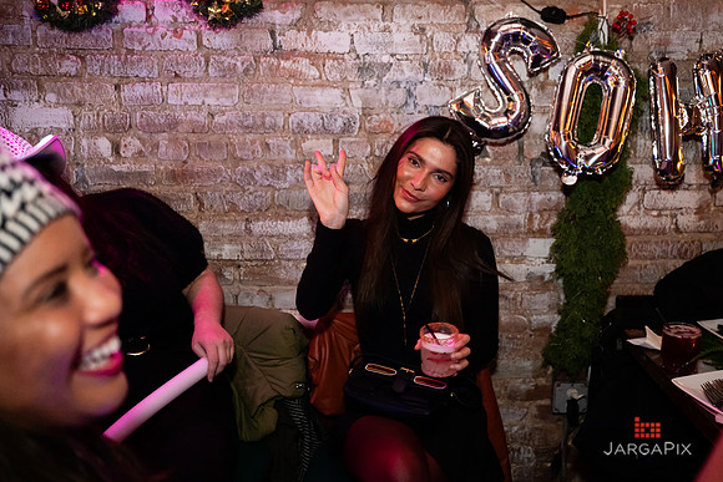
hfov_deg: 54.0
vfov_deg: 37.5
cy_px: 229
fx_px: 710
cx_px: 380
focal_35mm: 35
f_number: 2.8
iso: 3200
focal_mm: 33
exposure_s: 1/100
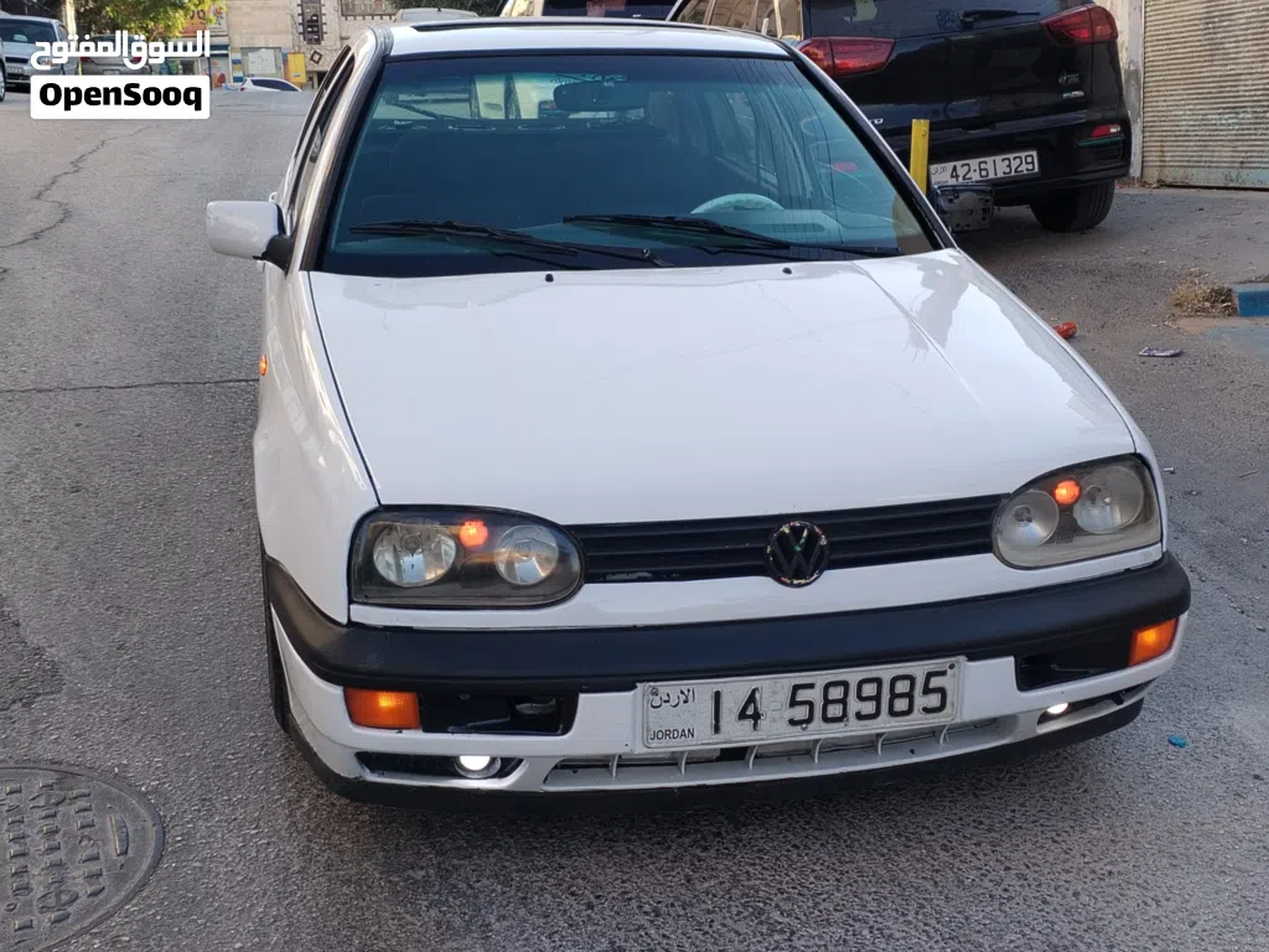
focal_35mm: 43
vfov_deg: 33.6
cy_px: 476
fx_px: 1576
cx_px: 634
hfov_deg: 43.9
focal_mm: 4.75
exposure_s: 1/209
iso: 120
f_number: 1.8
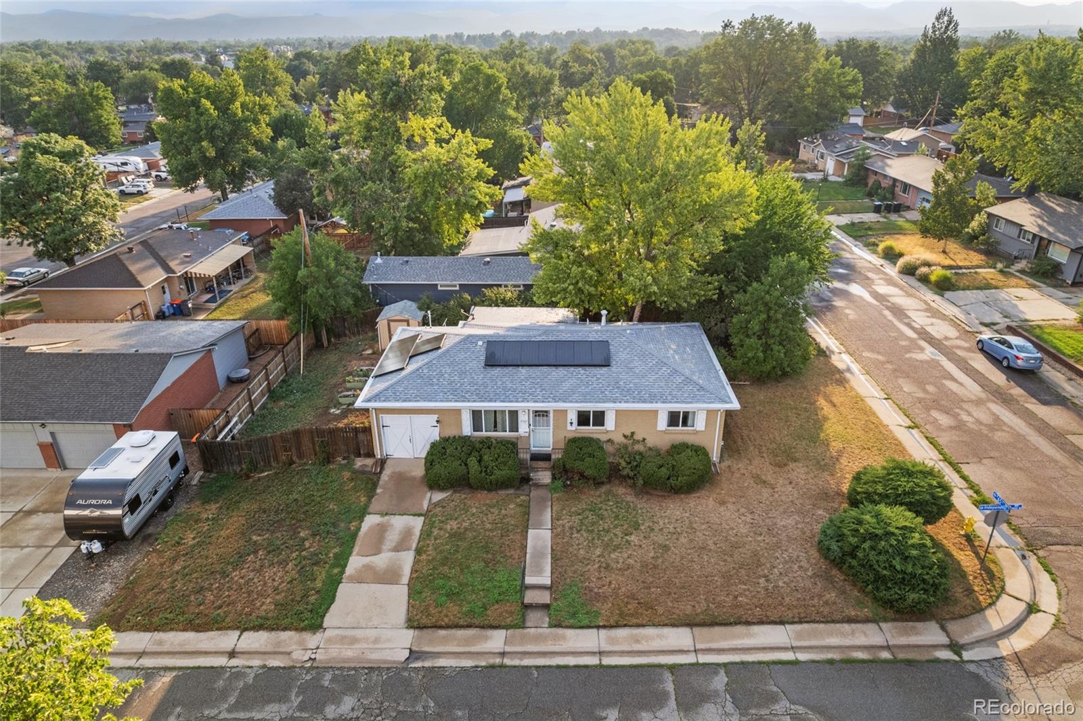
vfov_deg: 57.2
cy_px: 360
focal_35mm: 22
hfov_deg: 78.6
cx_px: 542
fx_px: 661
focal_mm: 8.38
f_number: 2.8
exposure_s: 1/15
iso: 100
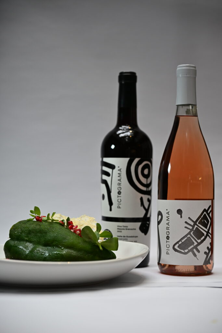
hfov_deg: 19.7
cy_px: 166
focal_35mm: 69
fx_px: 638
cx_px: 111
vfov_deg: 29.2
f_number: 4
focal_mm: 69
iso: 450
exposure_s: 1/125
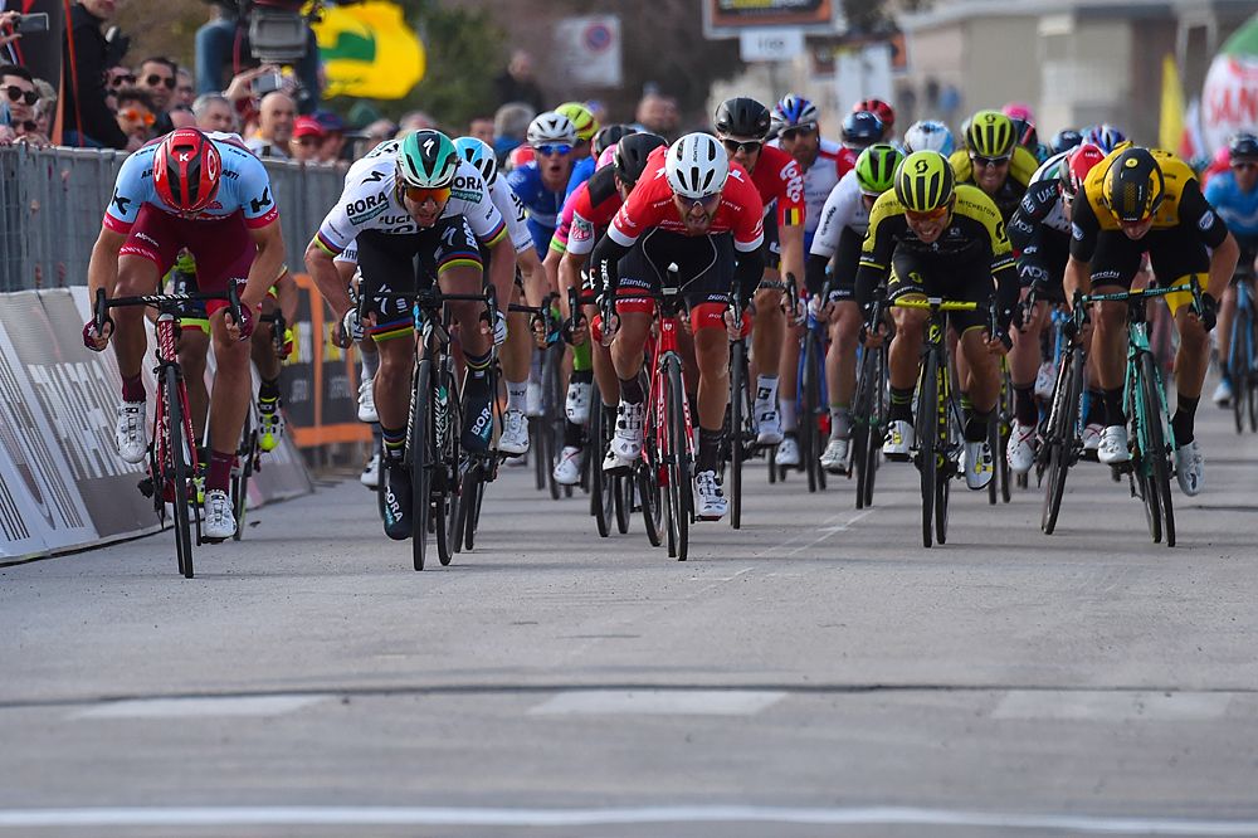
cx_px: 629
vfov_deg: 3.4
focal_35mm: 400
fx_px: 13972
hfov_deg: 5.2
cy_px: 419
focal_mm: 400
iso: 1250
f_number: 6.3
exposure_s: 1/1600
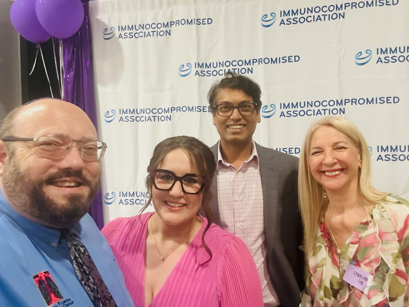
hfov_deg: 73.9
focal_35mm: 23
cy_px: 154
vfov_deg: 58.9
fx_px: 272
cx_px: 204
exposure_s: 1/40
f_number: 1.9
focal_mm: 2.69
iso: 250
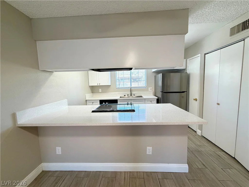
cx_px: 124
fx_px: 101
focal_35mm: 14
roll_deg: +2.9
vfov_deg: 85.7
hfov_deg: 102.1
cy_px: 94
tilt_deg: -5.9
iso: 200
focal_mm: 2.22
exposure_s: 1/120
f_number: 2.2
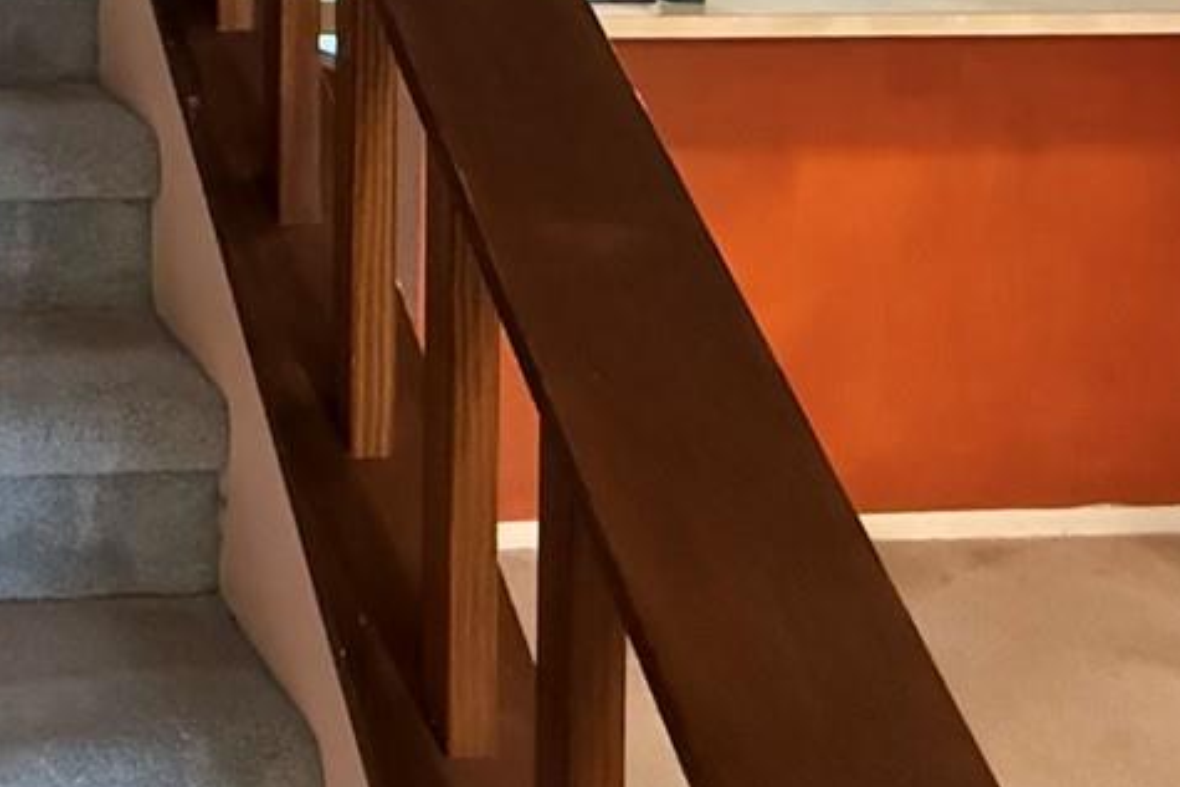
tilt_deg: -2.5
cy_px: -134
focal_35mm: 49
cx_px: -261
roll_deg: -0.1
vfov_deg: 25.1
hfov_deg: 32.7
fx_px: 1607
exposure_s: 1/60
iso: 1250
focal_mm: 2.22
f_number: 2.2
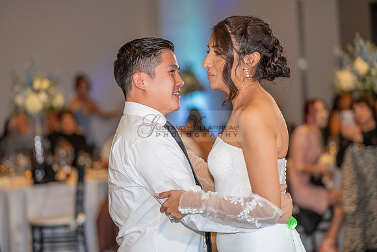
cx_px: 188
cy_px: 126
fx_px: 1152
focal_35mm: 110
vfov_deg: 12.5
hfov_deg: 18.6
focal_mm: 110
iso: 1000
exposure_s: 1/125
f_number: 2.8
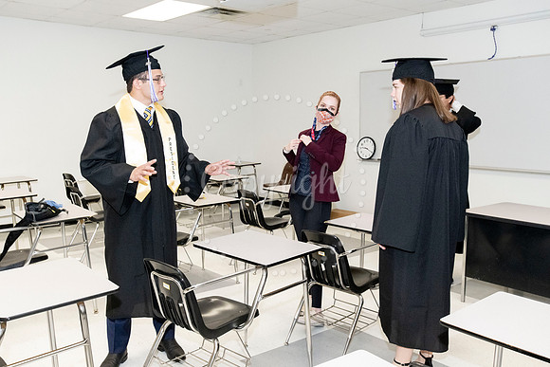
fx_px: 535
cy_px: 184
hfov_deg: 54.4
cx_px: 275
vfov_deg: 37.9
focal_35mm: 35
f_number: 8
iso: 6400
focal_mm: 35
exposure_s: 1/200
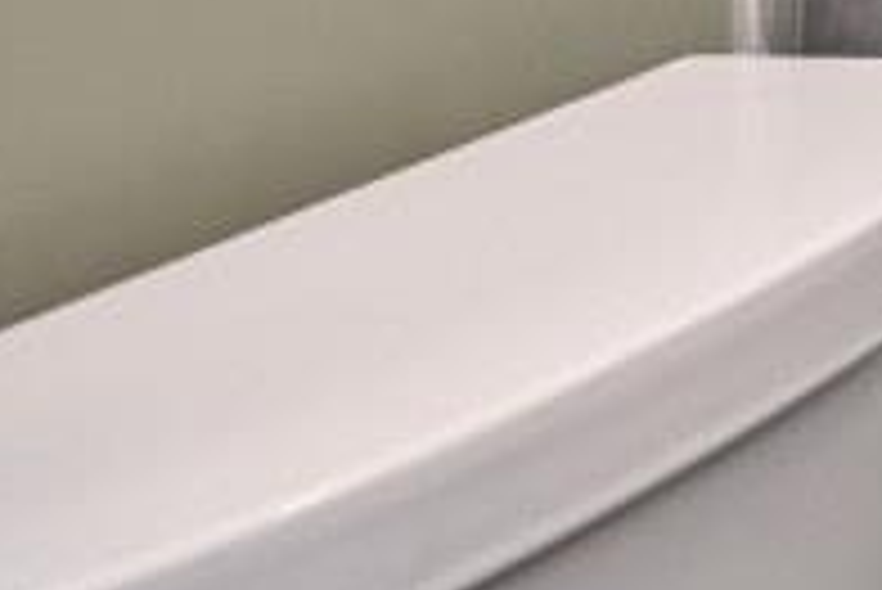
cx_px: 2920
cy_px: -883
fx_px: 2623
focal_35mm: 107
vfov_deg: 10.7
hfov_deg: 10.2
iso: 560
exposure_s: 1/60
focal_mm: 14
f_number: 4
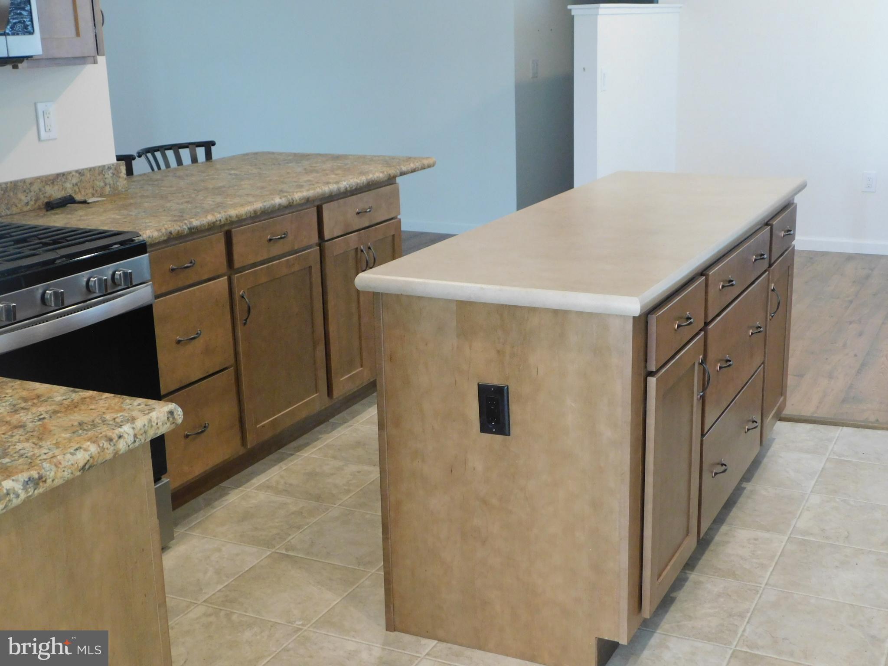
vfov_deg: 32.2
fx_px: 1154
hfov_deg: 42.1
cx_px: 444
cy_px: 333
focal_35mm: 45
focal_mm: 8
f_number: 3.7
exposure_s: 1/25
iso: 400
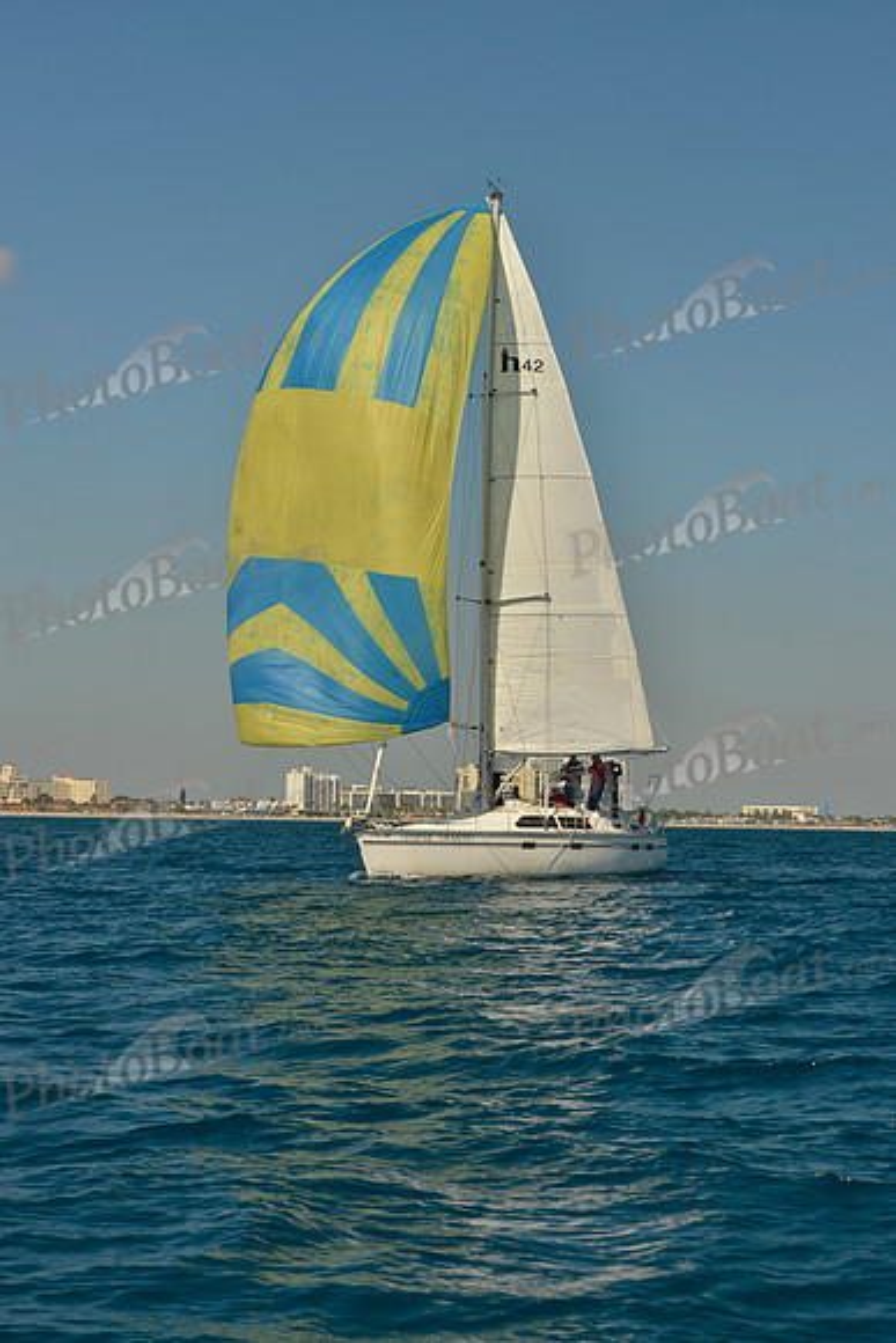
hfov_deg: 16.1
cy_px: 672
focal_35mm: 85
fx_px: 3171
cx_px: 448
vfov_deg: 23.9
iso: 200
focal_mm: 85
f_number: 9
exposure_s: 1/500
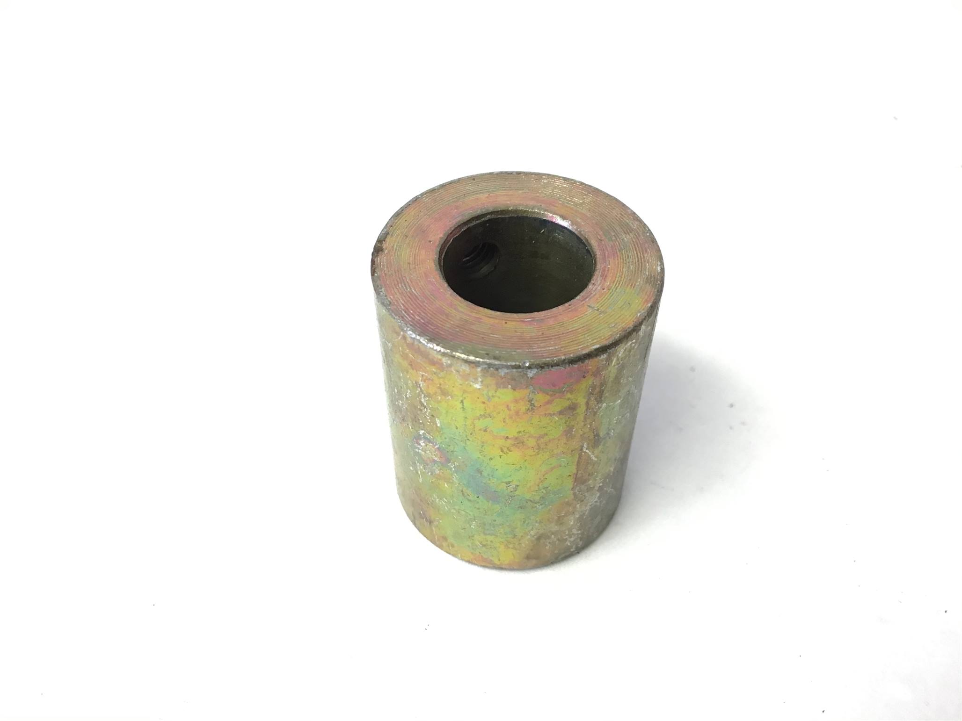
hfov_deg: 58.4
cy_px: 360
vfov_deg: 45.4
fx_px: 862
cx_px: 481
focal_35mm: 31
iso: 32
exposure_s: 1/30
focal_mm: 3.3
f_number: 2.4
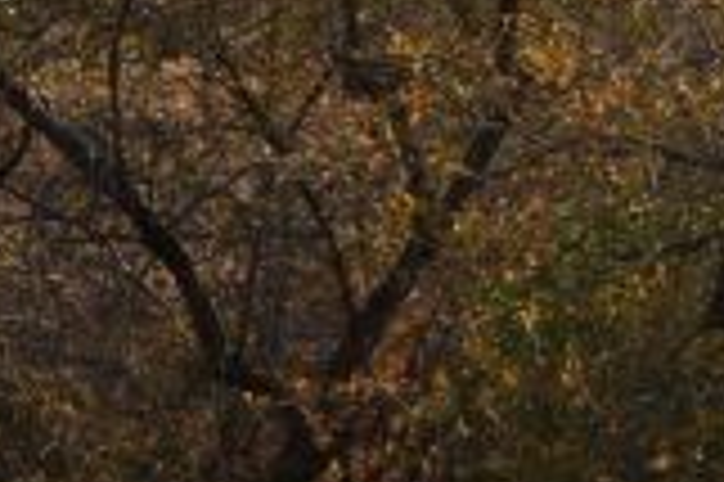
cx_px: -1426
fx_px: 9583
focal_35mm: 477
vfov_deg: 2.9
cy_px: -293
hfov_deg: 4.2
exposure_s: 1/640
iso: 250
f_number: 11
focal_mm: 50
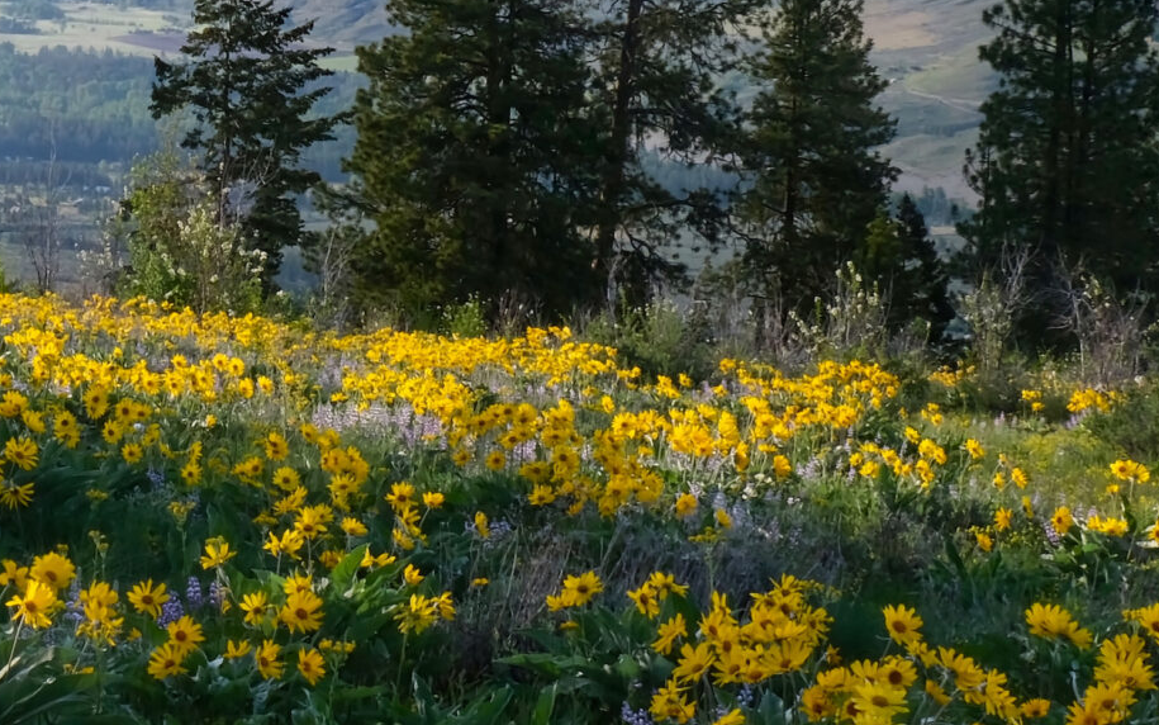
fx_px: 3601
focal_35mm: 114
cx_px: 32
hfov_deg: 17.9
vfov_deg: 11.5
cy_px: 194
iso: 800
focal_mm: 26.6
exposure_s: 1/18
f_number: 22
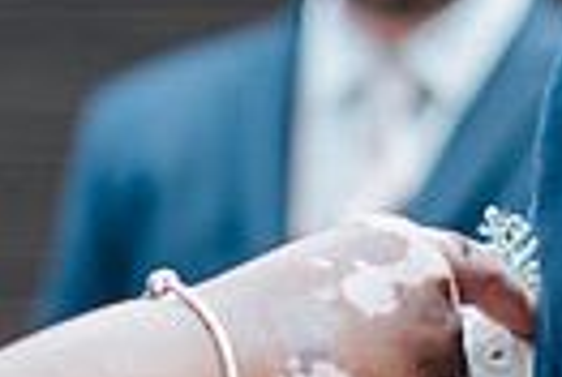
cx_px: -64
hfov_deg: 9.2
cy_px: 405
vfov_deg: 6.2
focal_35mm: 221
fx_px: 3458
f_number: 2.2
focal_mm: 50
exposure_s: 1/640
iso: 320
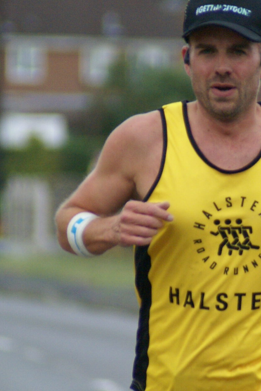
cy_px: 267
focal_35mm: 913
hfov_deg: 1.5
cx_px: 228
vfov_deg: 2.3
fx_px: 9915
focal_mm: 300
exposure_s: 1/250
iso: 800
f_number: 5.6
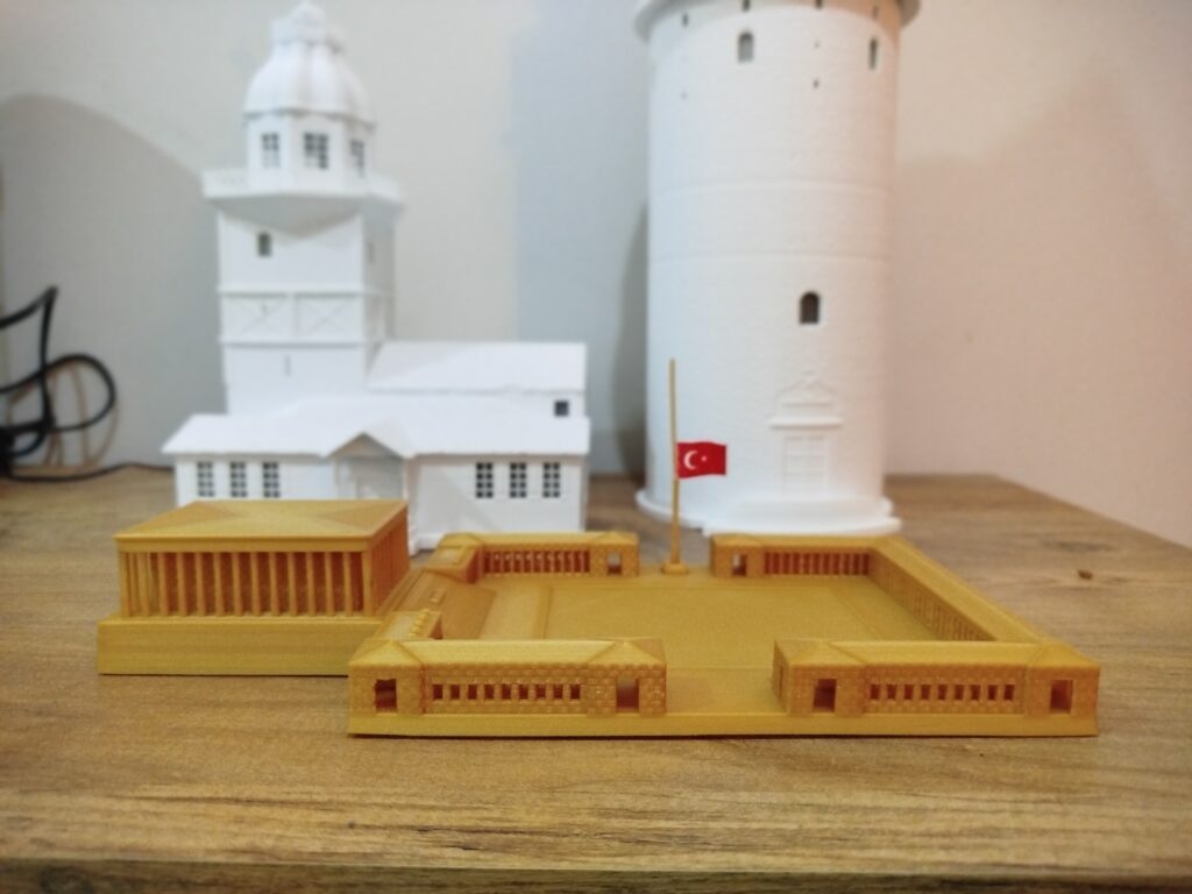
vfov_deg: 56.8
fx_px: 826
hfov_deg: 71.6
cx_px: 596
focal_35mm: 24
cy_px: 447
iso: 640
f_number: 1.7
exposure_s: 1/25
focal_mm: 5.31
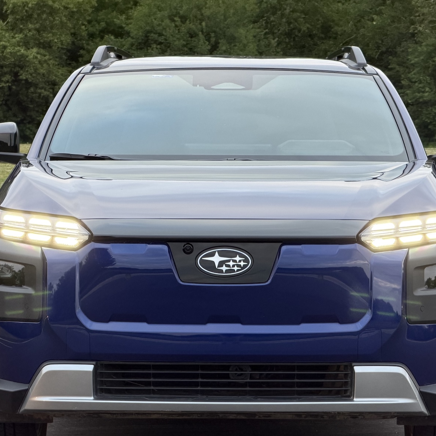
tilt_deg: -3.7
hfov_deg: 12.1
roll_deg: -0.6
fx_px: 2052
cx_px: 229
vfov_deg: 12.1
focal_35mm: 144
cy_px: 258
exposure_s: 1/121
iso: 160
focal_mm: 16.89
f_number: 2.8
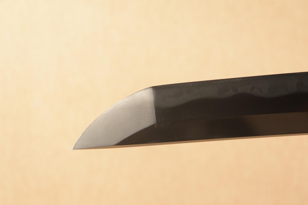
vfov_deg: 9.6
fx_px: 1218
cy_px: 102
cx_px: 154
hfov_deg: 14.4
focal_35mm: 142
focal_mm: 95
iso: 400
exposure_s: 1/1.6
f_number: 11
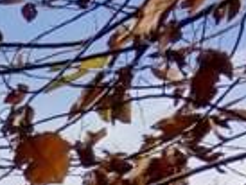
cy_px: 672
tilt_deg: -6.0
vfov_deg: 6.0
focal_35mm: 217
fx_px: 1543
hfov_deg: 7.6
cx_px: -580
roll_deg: -0.1
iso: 25
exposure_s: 1/503
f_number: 2.2
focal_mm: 4.15
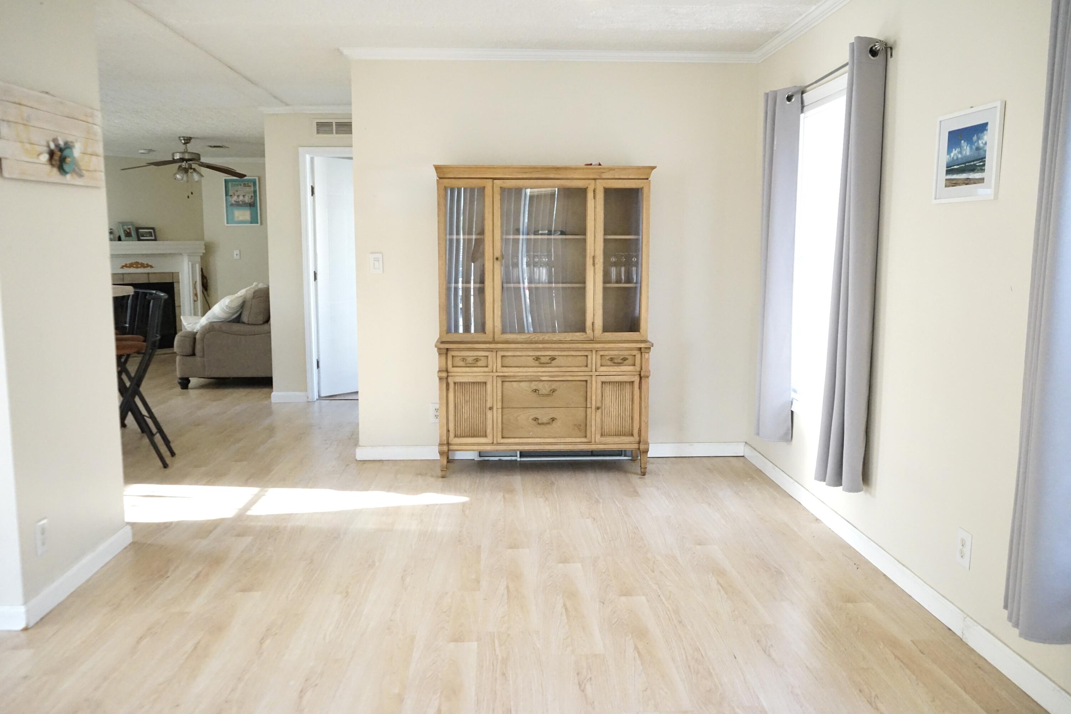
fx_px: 833
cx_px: 536
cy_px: 357
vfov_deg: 46.4
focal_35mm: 28
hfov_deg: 65.5
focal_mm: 28
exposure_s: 1/1000
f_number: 4
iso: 6400
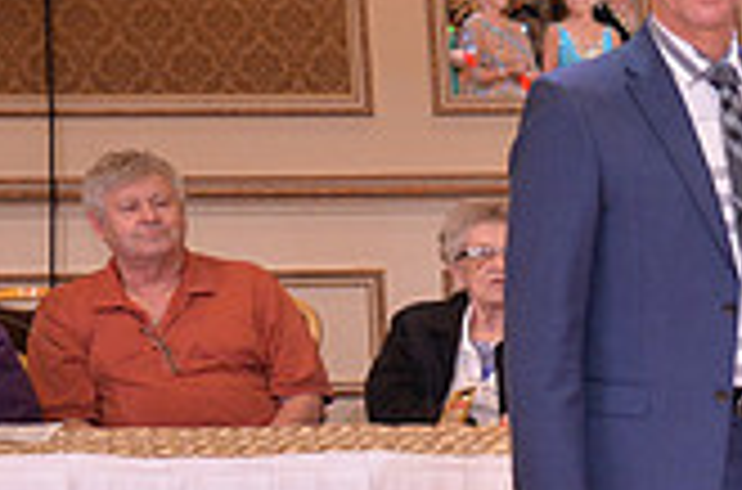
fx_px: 3761
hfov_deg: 10.7
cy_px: 465
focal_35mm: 183
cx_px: 1259
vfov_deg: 7.4
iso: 2200
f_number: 5
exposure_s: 1/250
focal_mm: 52
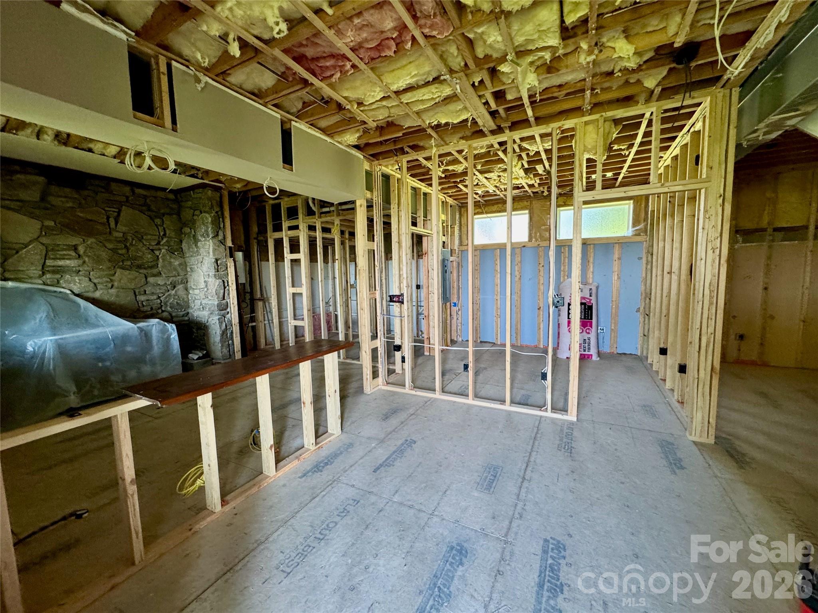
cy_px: 306
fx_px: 331
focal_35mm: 14
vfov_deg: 85.7
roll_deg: +0.6
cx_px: 409
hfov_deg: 102.1
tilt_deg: -6.0
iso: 400
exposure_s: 1/60
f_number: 2.2
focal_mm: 2.22
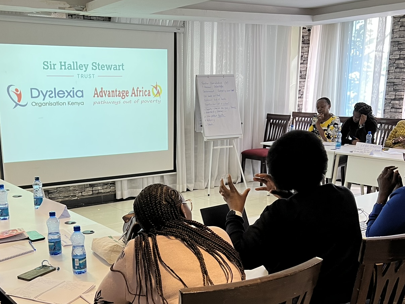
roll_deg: +1.3
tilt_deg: -14.5
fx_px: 515
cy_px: 229
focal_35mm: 44
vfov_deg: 32.3
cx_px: 156
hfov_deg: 42.7
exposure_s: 1/60
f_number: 1.5
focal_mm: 5.7
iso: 200
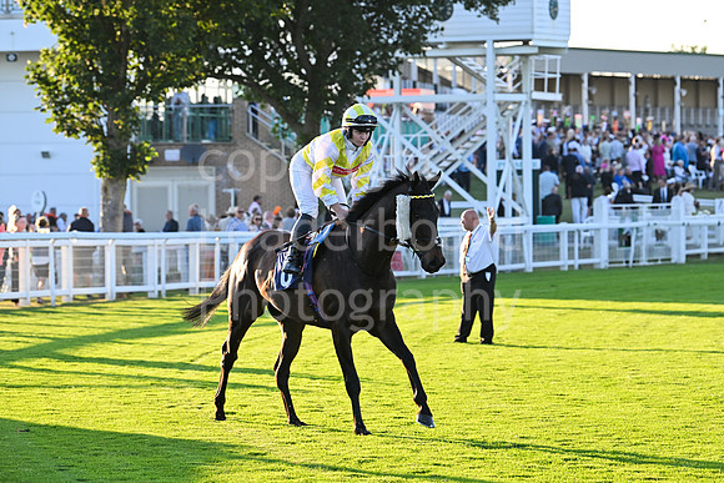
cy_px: 242
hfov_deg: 12.8
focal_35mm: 160
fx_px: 3218
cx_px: 362
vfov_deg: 8.6
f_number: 5.6
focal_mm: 160
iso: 1000
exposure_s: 1/800
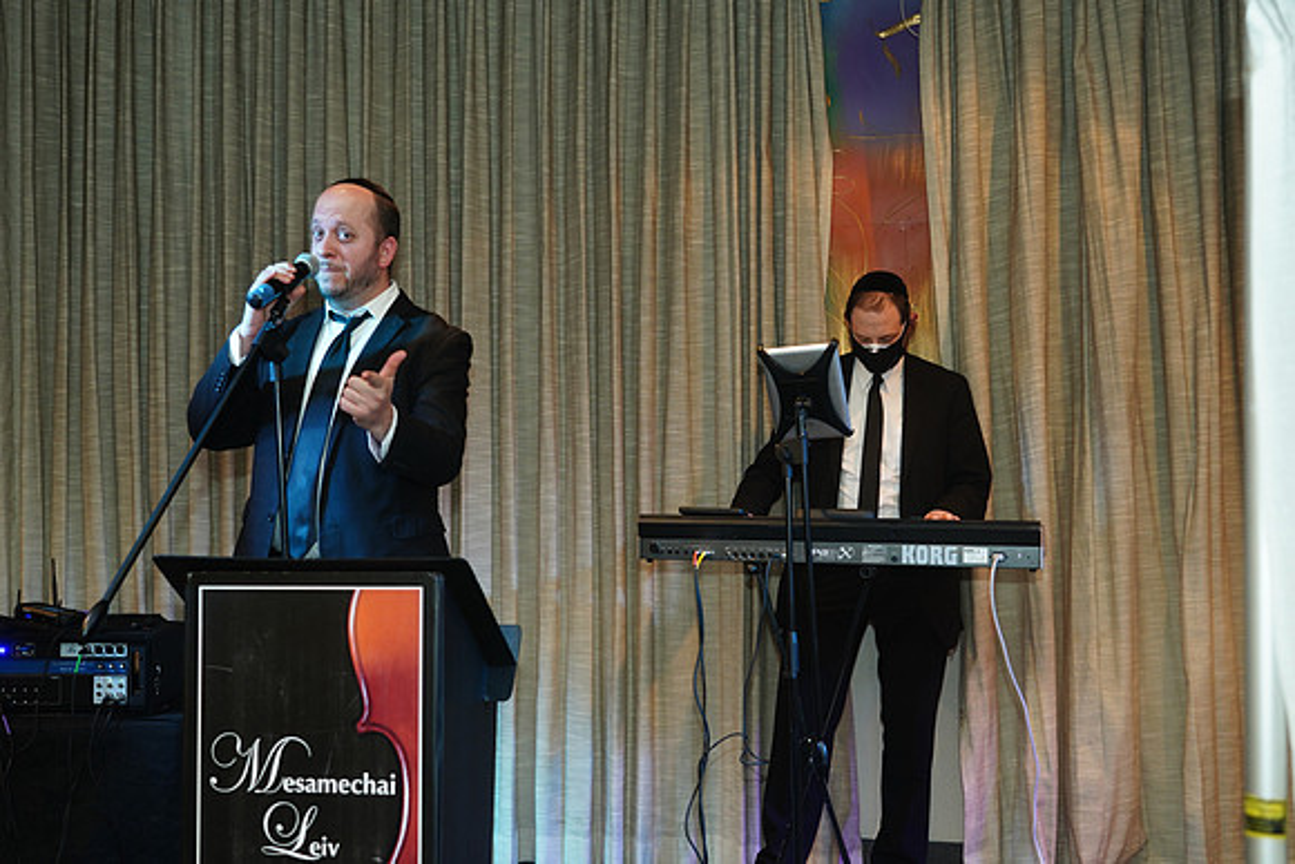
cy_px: 432
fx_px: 1475
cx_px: 648
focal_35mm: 41
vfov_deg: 32.6
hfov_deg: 47.4
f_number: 4.5
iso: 1000
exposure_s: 1/100
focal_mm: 41
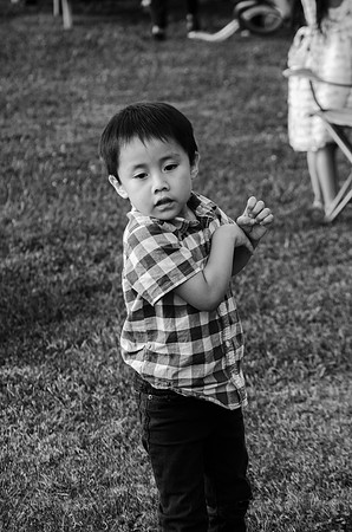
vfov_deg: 11.3
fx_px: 2696
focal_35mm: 183
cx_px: 176
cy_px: 266
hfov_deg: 7.5
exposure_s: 1/250
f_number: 8
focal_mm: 122
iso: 200
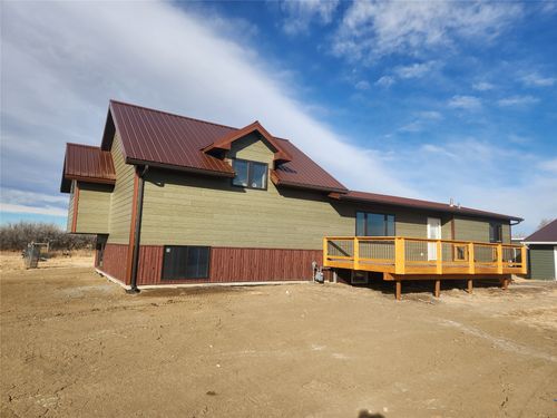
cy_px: 209
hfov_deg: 73.9
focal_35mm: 23
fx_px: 370
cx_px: 278
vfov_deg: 58.9
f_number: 1.8
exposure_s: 1/1728
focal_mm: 5.4
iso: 20
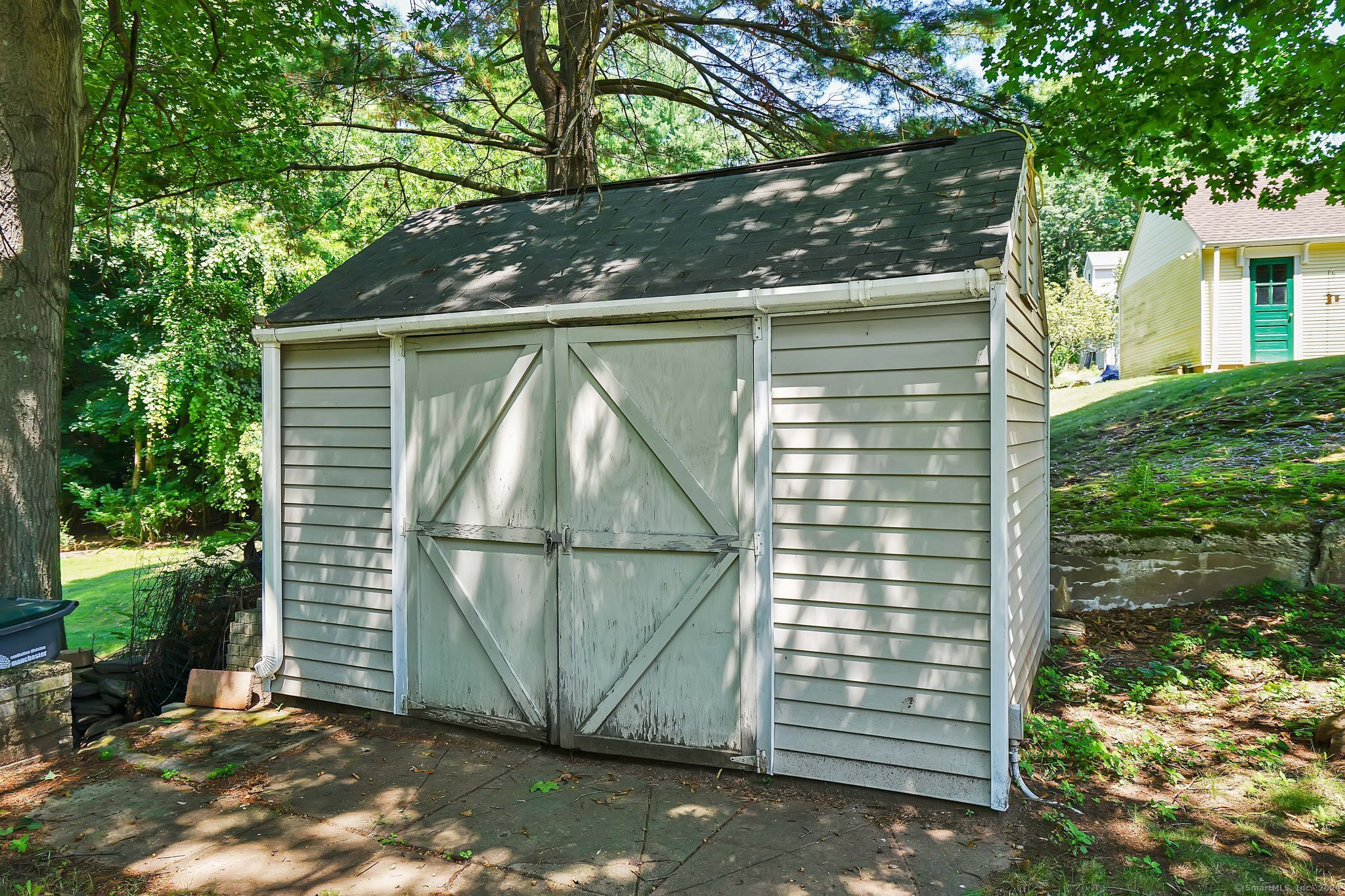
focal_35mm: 24
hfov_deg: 73.7
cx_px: 672
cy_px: 448
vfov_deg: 53.1
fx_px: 897
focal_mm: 24
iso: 100
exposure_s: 1/60
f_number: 5.6
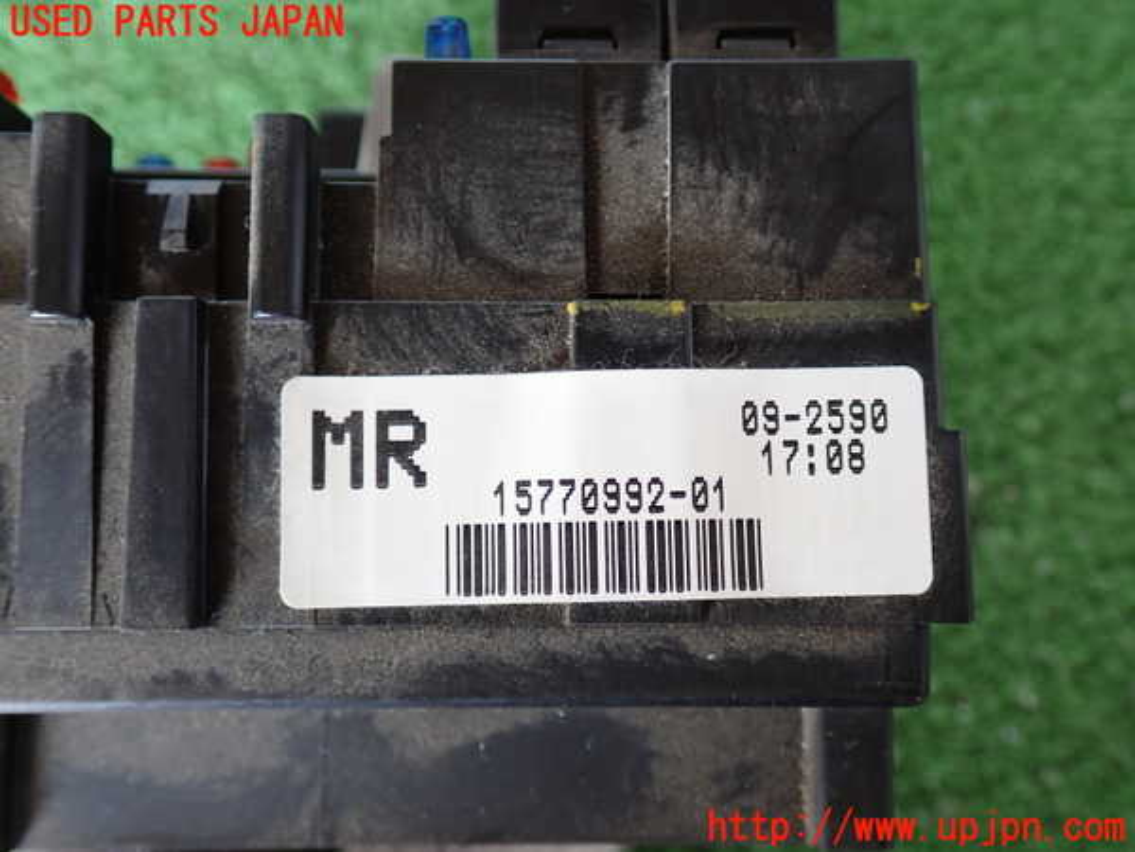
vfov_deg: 39.7
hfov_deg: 51.4
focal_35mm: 36
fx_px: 1180
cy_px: 426
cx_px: 568
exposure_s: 1/50
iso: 200
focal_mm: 6.37
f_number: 2.5
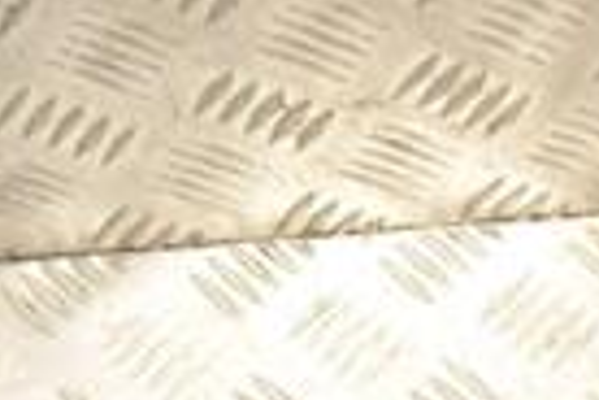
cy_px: 865
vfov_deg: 8.9
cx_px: 1263
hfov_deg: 12.3
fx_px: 2396
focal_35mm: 144
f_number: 9
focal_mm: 22
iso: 3200
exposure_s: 1/320
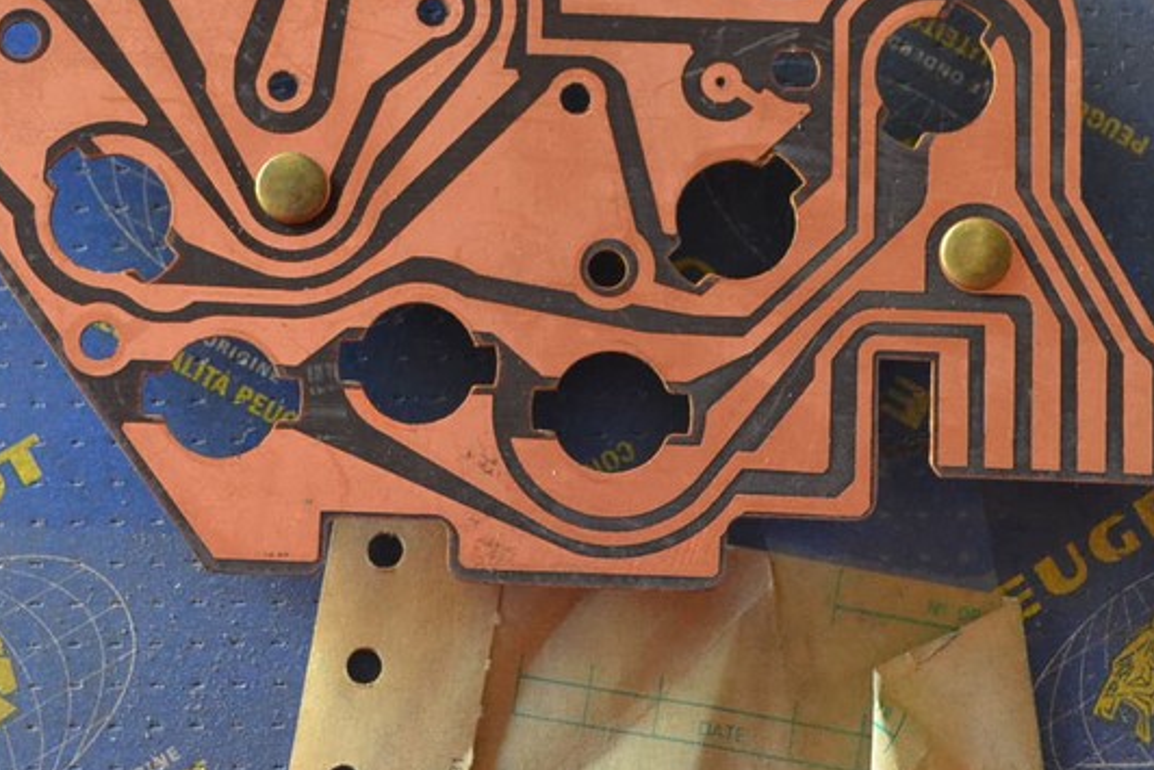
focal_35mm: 99
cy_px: 121
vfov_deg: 13.7
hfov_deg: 20.6
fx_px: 3174
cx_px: 503
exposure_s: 1/60
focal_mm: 26
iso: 1600
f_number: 4.2
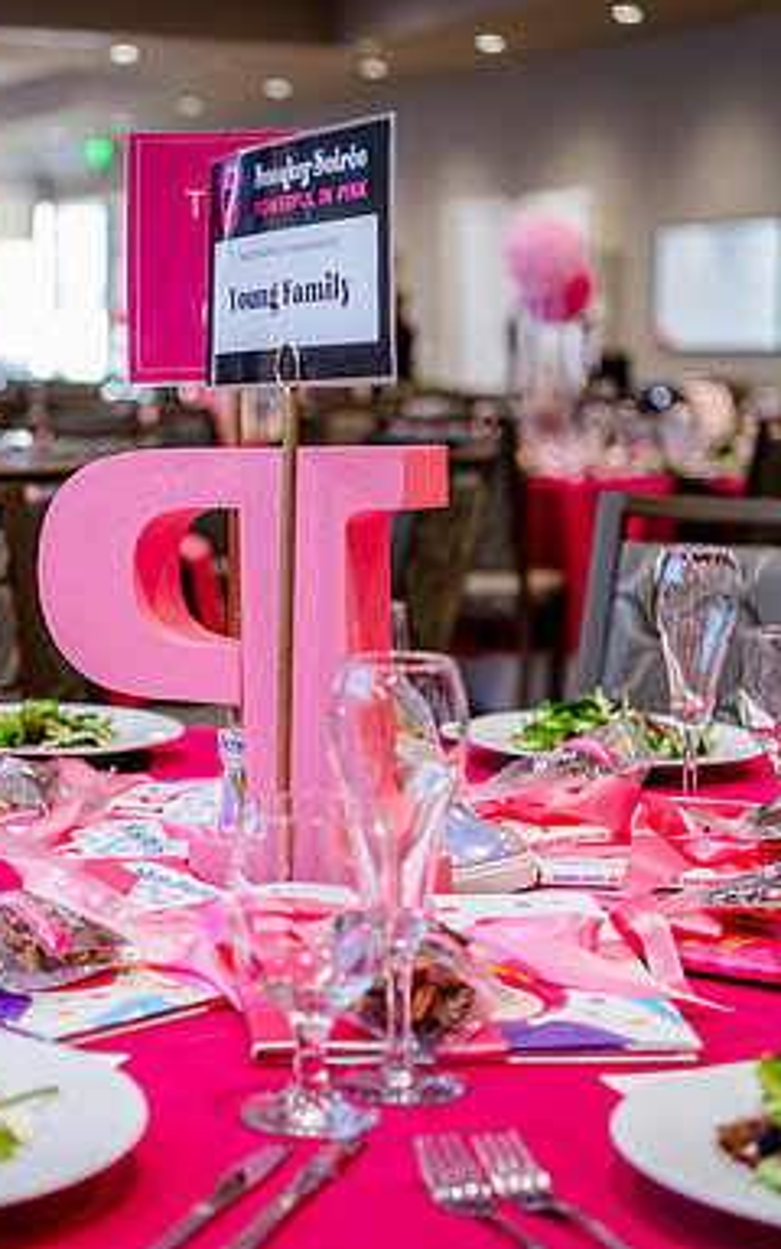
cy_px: 624
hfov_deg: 17.6
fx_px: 2486
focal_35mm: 73
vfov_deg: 28.2
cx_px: 117
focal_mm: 46
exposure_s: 1/60
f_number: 2.8
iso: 1000
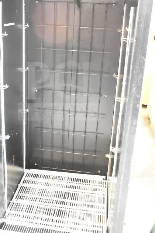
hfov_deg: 29.3
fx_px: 295
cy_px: 91
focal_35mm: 46
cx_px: 59
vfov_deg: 42.7
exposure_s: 1/30
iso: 9000
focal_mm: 21
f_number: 3.8
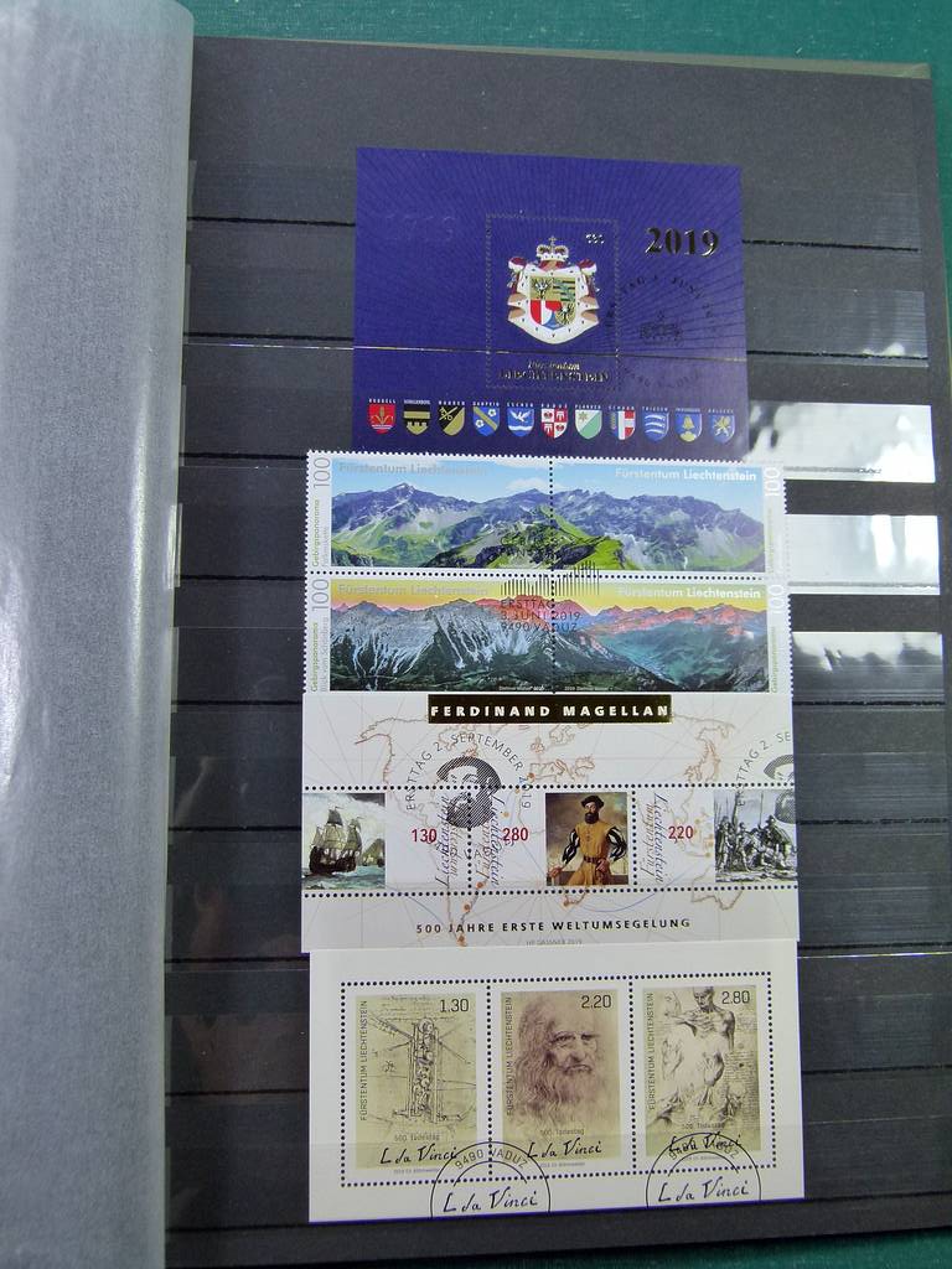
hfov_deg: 40.7
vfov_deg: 52.6
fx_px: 1283
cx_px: 476
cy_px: 634
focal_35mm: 35
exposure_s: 1/100
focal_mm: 6.3
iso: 160
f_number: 3.1
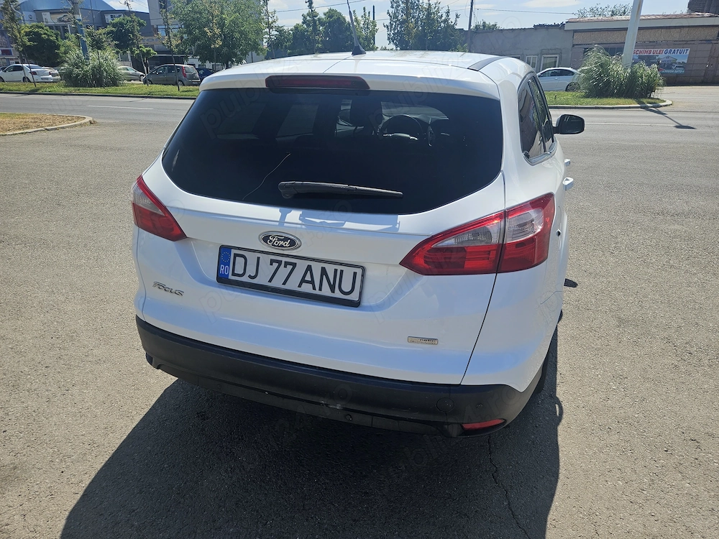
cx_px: 360
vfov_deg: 58.9
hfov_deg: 73.9
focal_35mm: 23
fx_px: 478
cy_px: 270
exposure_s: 1/1789
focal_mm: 5.4
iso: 25
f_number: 1.8
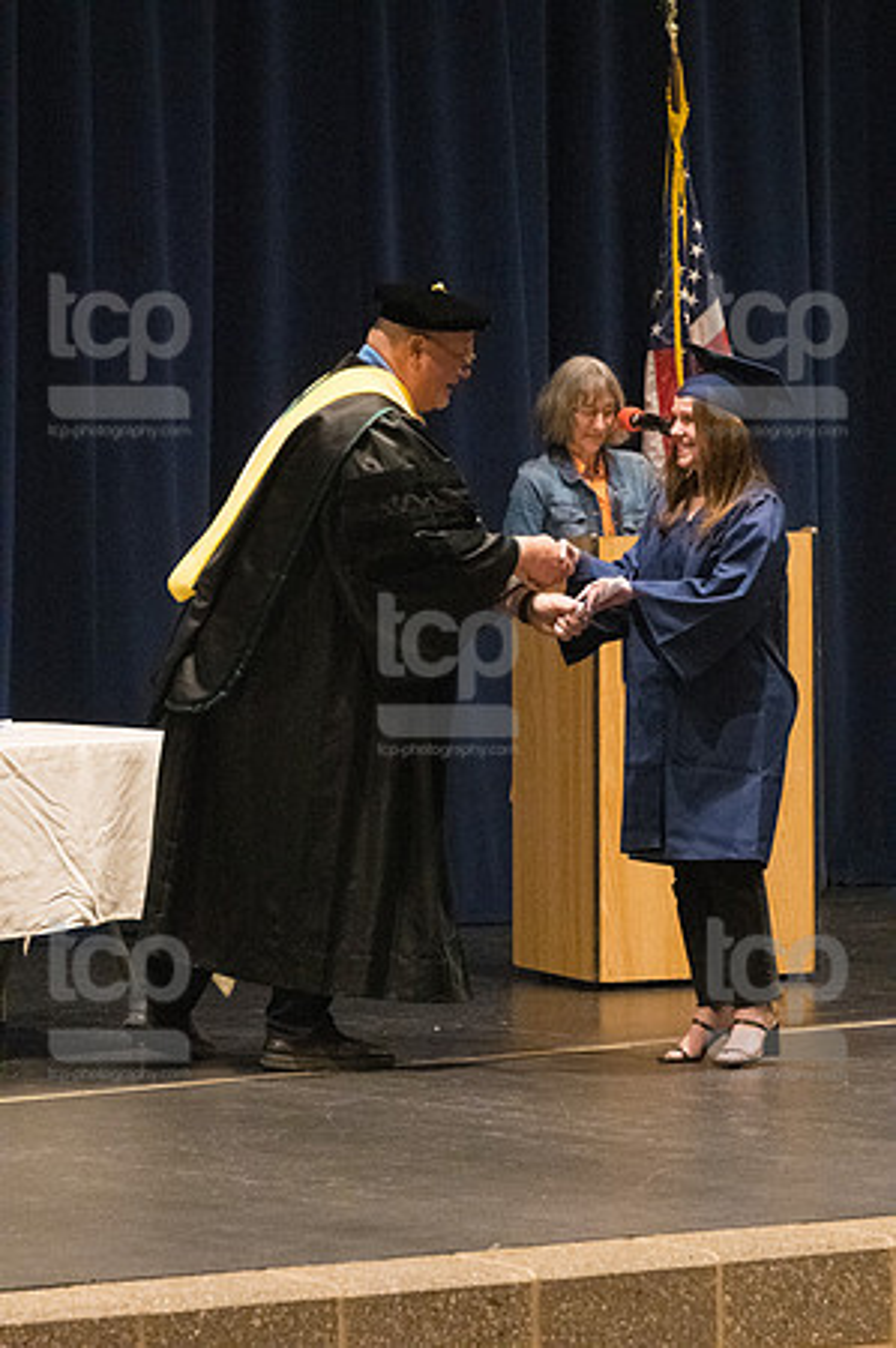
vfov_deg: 10.2
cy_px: 674
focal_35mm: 202
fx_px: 7558
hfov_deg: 6.8
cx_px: 448
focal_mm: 135
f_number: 4.5
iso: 8000
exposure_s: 1/250
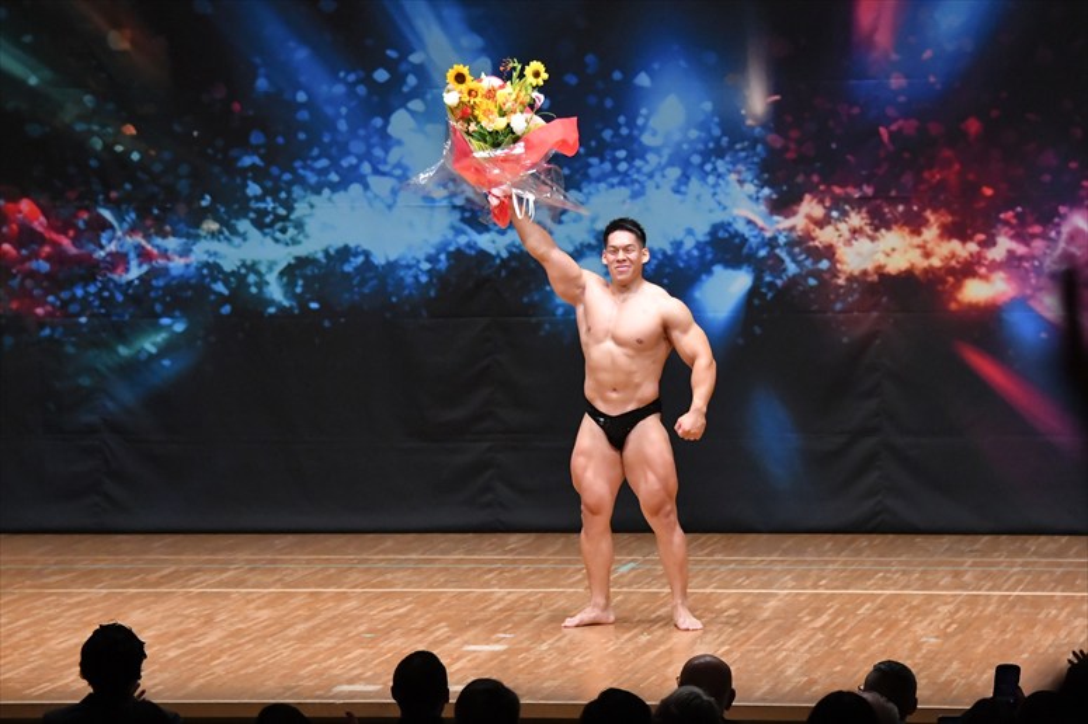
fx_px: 5256
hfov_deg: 11.8
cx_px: 544
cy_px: 362
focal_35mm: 174
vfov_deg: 7.9
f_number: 5.6
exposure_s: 1/400
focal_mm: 116
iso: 6400
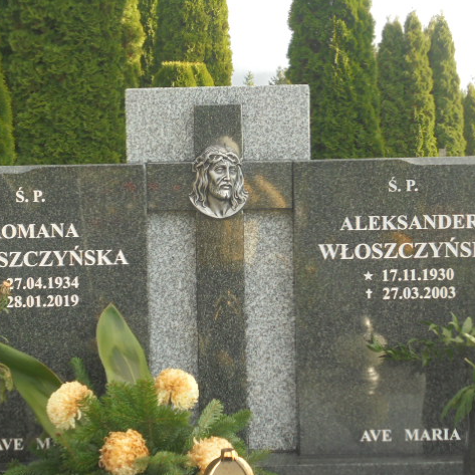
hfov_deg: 25.7
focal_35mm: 67
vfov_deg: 25.7
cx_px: 212
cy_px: 237
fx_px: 1040
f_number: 5.2
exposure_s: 1/80
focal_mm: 10.1
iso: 100
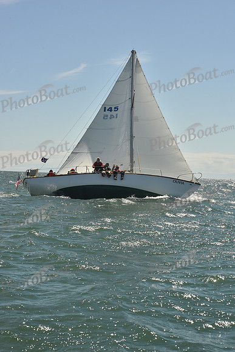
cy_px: 176
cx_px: 118
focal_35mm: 70
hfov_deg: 19.5
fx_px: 685
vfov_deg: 28.8
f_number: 13
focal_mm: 70
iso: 320
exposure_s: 1/800
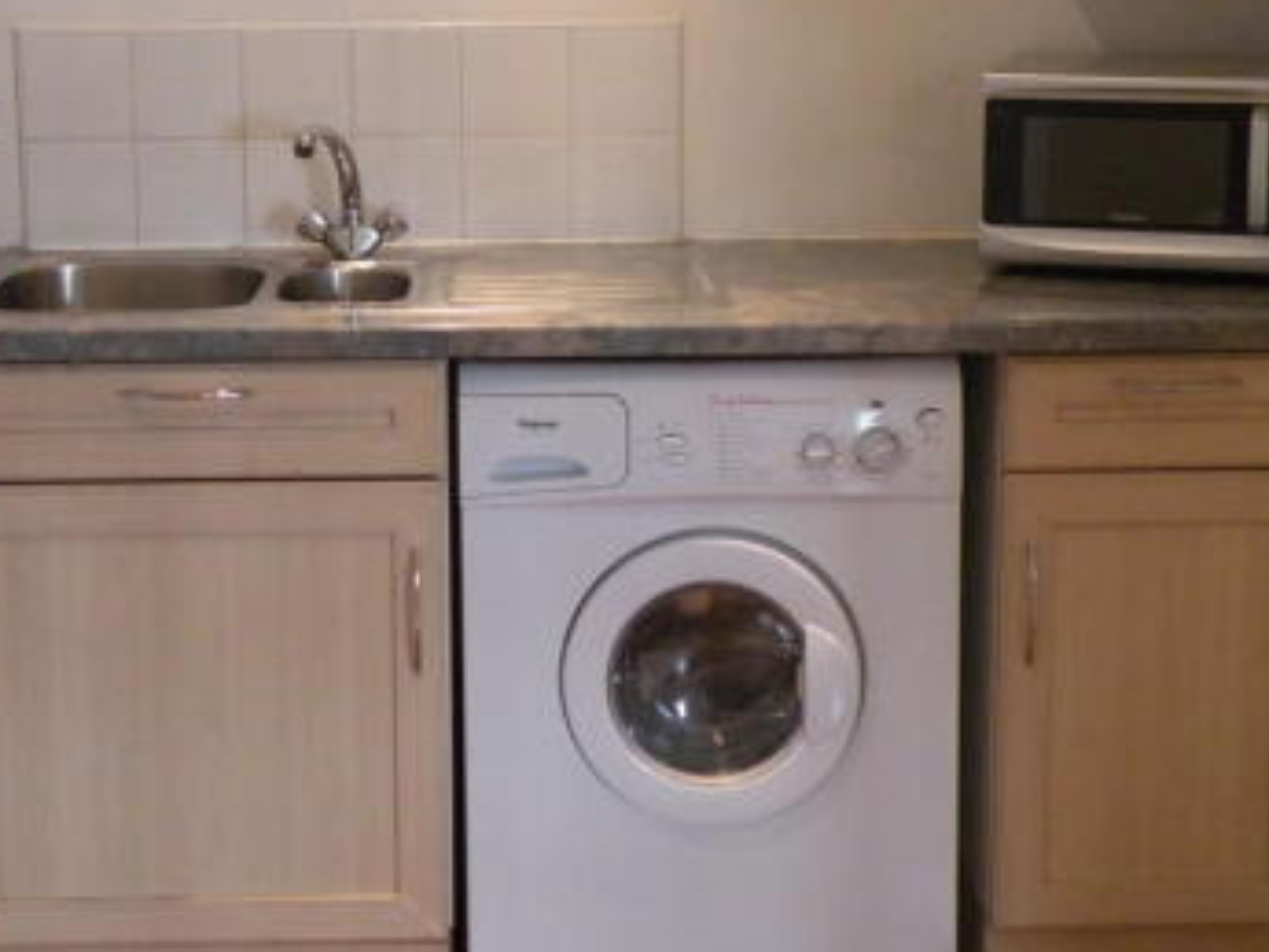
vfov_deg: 20.6
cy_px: 285
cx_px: 550
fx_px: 2604
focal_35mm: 71
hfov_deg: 27.4
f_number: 3.2
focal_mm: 7.4
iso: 400
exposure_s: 1/19.4
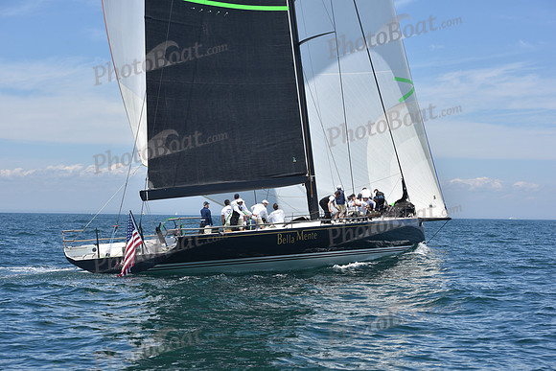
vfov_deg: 19.5
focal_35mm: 70
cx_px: 278
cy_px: 186
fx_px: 1081
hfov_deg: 28.8
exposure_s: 1/800
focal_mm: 70
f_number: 8
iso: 250
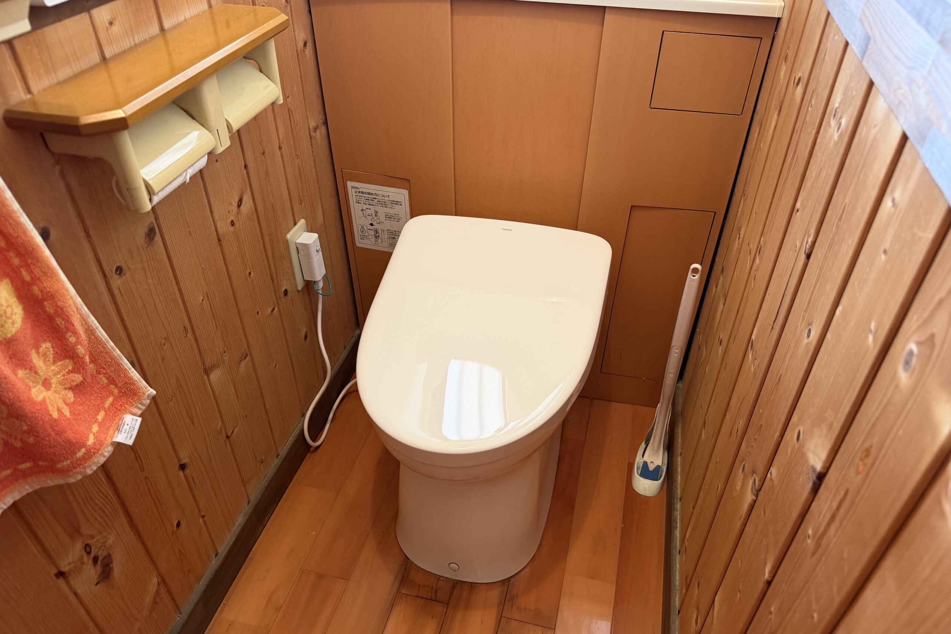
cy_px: 327
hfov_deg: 71.5
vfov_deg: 51.3
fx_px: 660
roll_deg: -0.2
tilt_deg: -38.4
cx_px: 475
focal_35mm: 25
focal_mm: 6.76
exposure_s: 1/60
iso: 250
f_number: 1.78
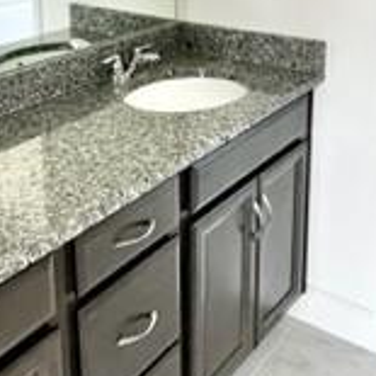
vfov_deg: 31.4
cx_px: 175
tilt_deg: -11.8
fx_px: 627
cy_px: 19
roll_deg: -0.3
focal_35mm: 51
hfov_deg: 33.4
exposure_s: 1/120
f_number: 2.2
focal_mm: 2.22
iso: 200
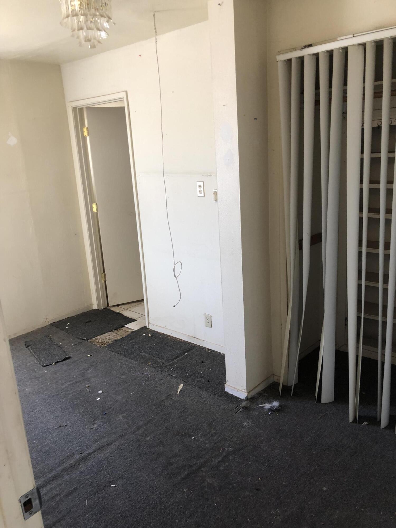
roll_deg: +4.0
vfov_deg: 63.4
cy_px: 264
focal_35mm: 28
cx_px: 198
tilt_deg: -14.2
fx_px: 427
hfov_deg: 49.7
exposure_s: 1/24
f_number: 1.8
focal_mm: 3.99
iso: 40
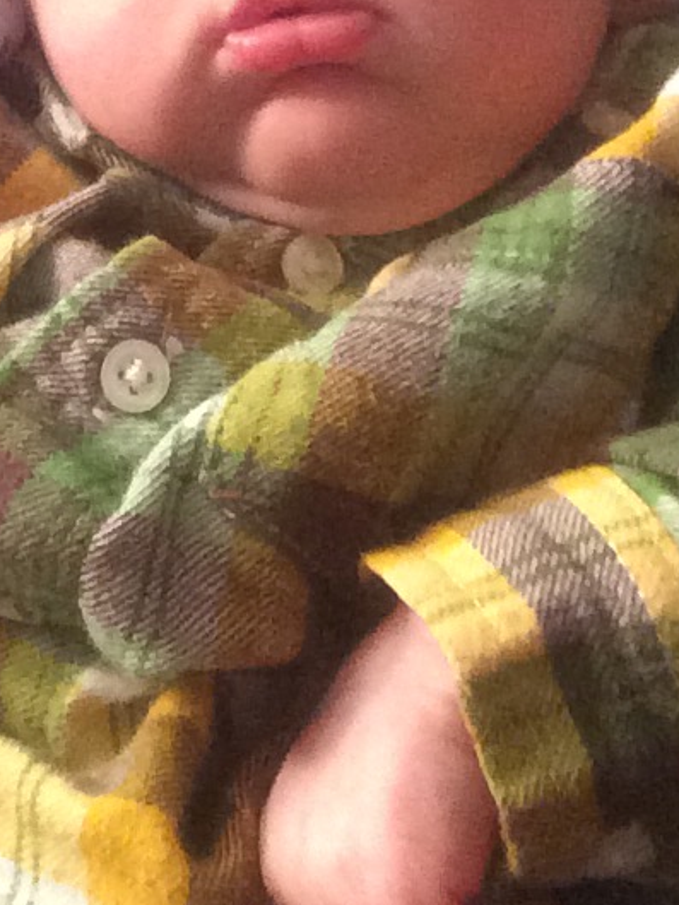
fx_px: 1961
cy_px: -178
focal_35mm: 75
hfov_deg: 18.9
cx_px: -55
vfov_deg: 23.7
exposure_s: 1/15
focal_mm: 2.15
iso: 500
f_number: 2.4
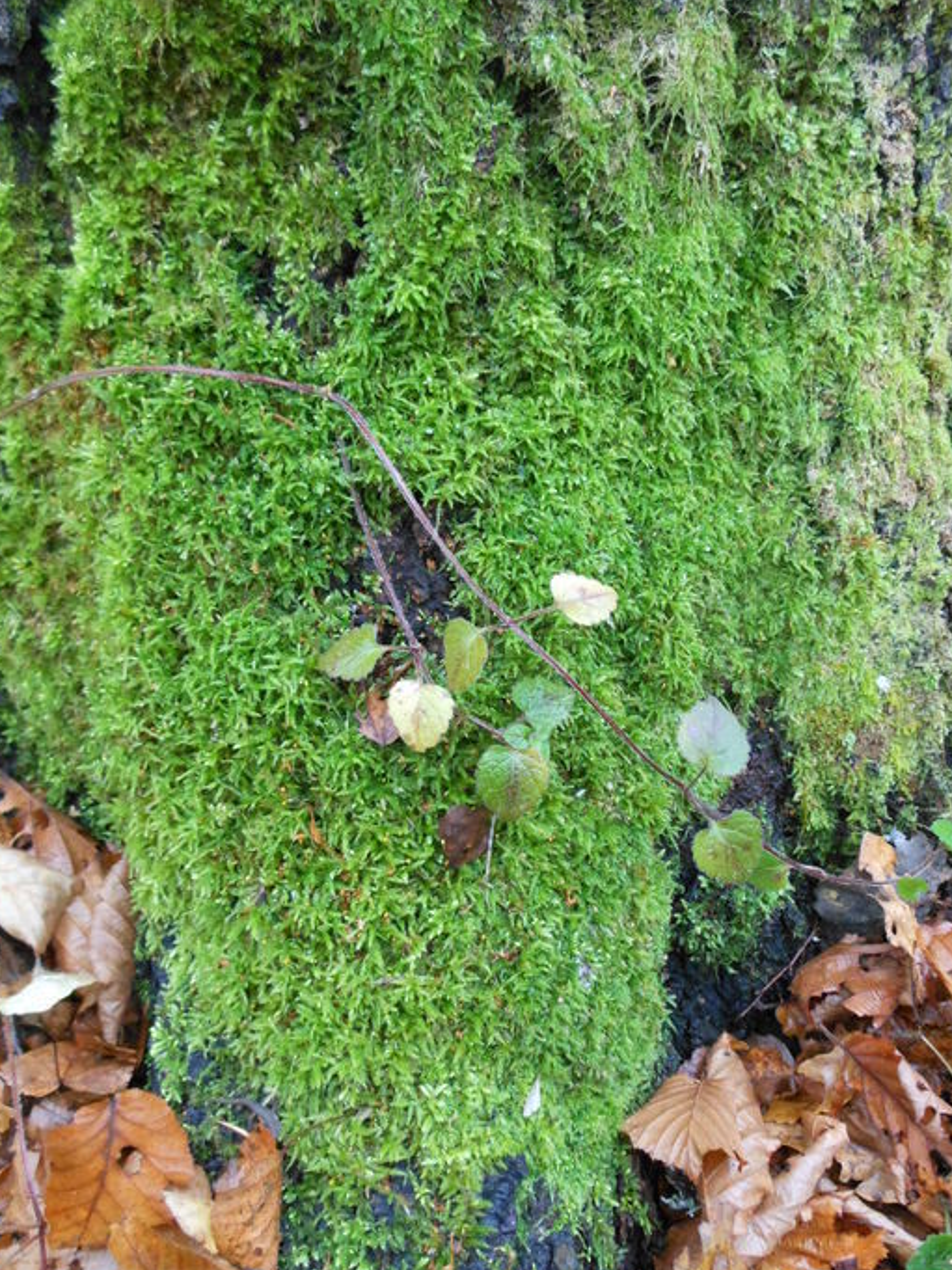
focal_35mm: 33
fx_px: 1211
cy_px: 702
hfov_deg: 42.8
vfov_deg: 55.3
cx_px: 541
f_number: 3.2
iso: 320
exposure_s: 1/30
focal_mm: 4.5
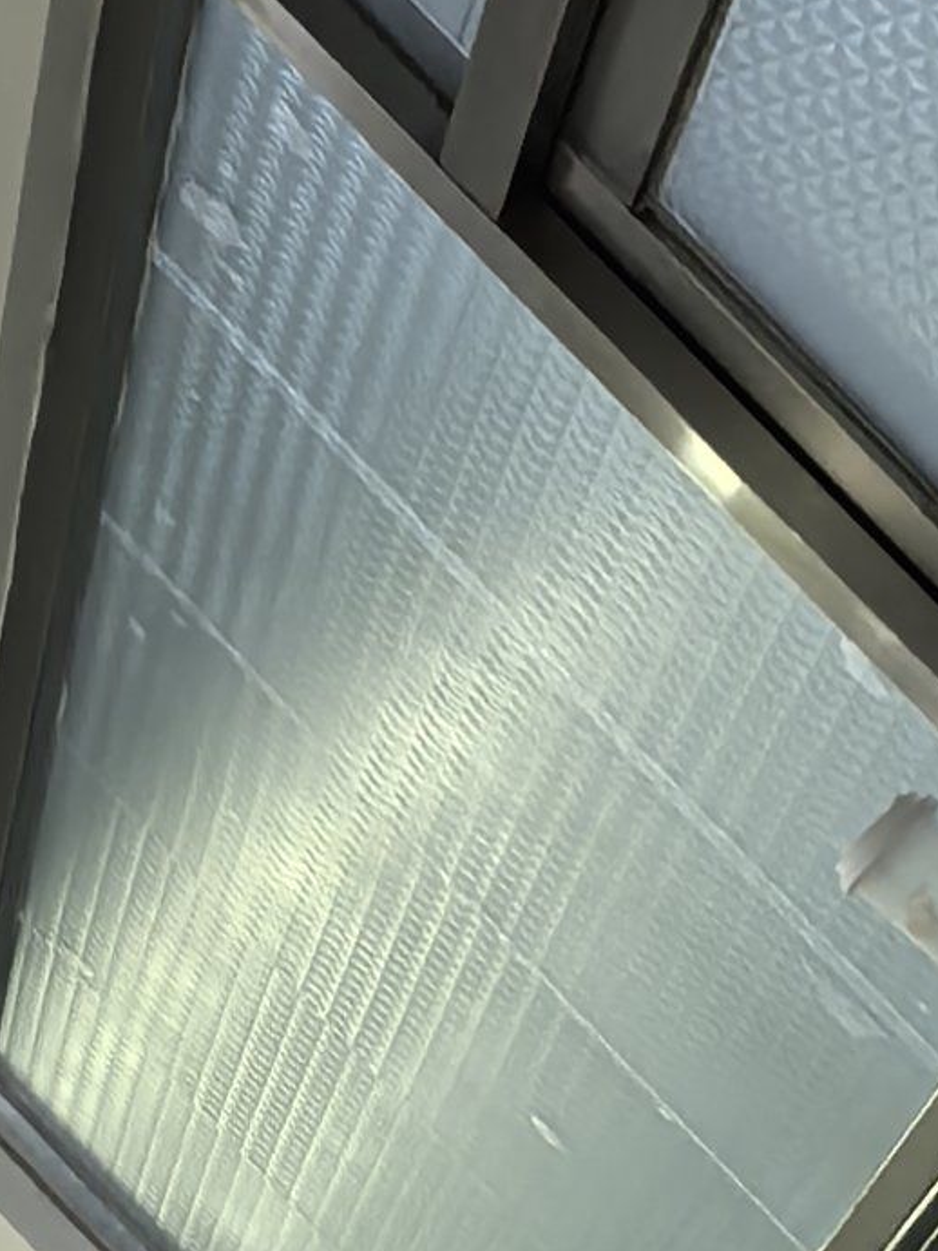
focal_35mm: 170
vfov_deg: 11.5
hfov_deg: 8.7
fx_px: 6144
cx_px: 138
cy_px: 1350
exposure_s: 1/33.3
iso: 320
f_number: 2
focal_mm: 5.75
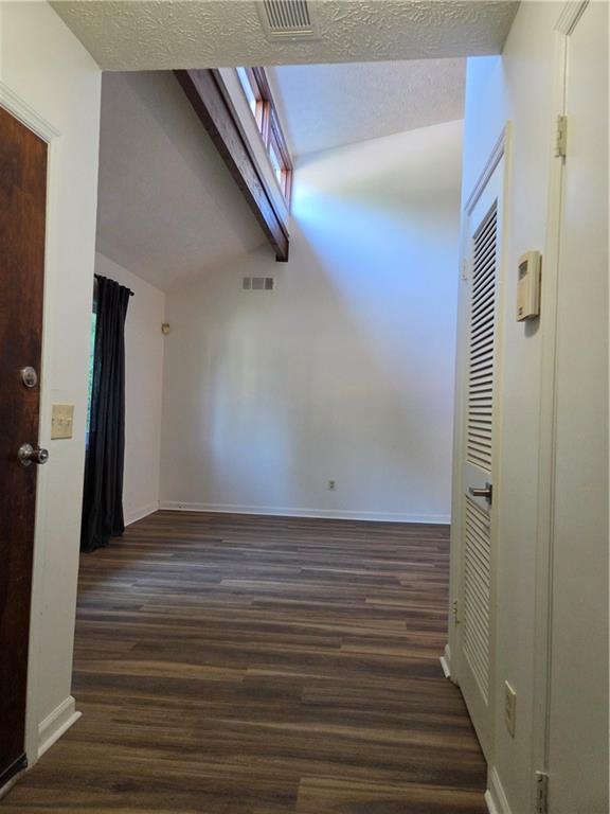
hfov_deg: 58.9
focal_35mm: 23
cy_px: 407
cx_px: 305
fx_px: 540
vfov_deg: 73.9
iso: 250
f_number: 1.8
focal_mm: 5.4
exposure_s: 1/120
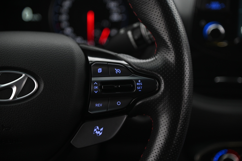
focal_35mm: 120
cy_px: 80
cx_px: 121
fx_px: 806
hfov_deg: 17.1
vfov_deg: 11.4
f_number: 4
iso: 2000
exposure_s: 1/20
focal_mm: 120
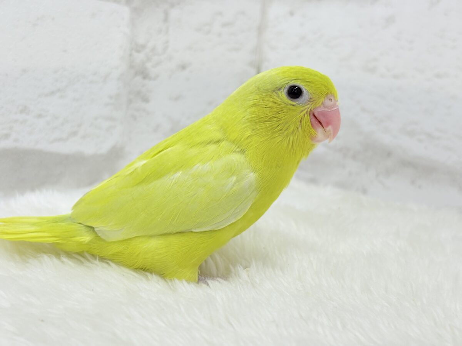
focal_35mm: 52
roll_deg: -3.6
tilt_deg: -10.9
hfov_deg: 36.8
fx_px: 694
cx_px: 231
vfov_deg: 28.0
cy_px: 173
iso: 50
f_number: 1.6
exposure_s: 1/100
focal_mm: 5.96
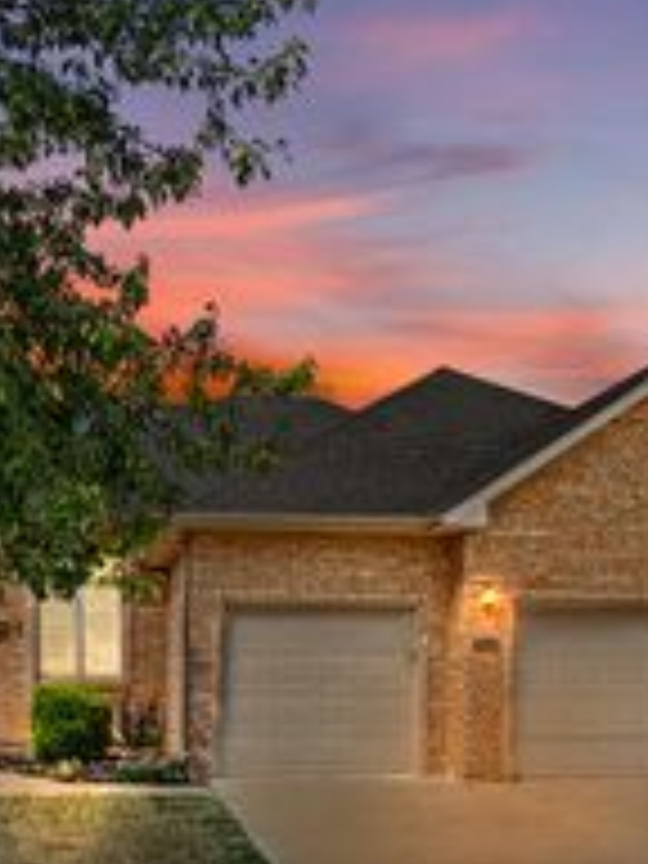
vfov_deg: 44.7
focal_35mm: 40
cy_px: 677
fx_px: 998
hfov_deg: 35.6
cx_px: 220
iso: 400
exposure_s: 1/60
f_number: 18
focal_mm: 16
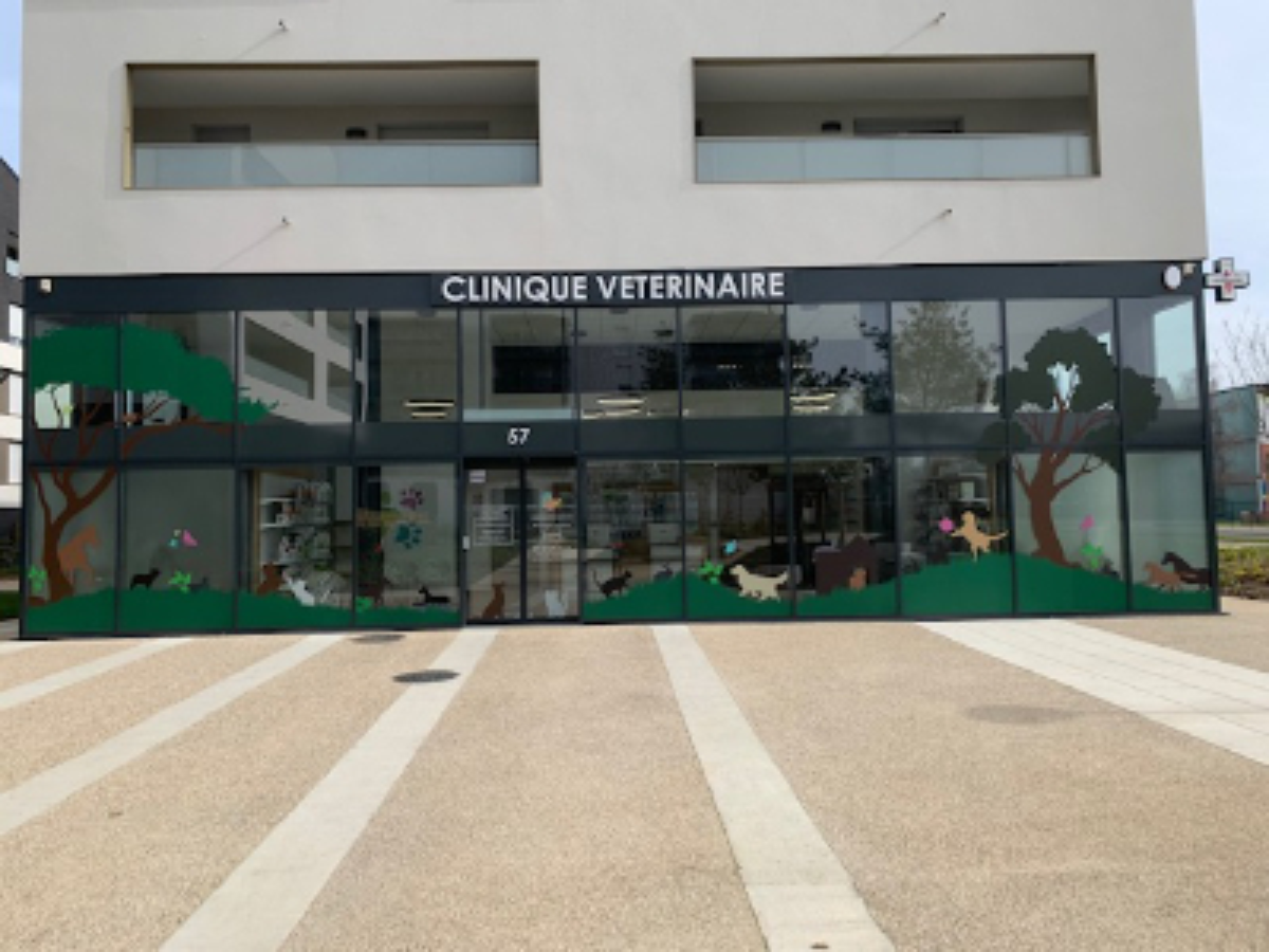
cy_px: 476
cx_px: 634
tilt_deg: +3.0
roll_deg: +0.9
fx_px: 953
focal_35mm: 26
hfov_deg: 67.3
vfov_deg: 53.1
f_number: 1.8
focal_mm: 4.25
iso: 25
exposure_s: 1/1718
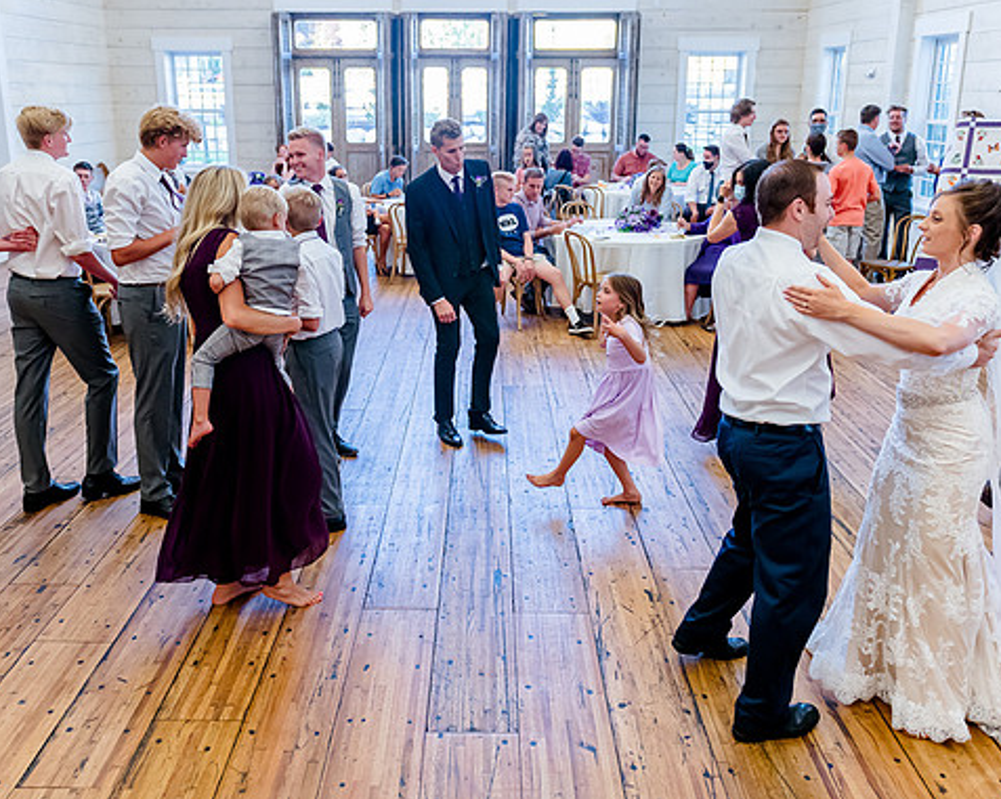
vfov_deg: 45.6
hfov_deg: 55.7
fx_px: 947
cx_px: 473
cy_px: 344
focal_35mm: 32
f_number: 2.8
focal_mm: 24
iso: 2500
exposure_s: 1/640
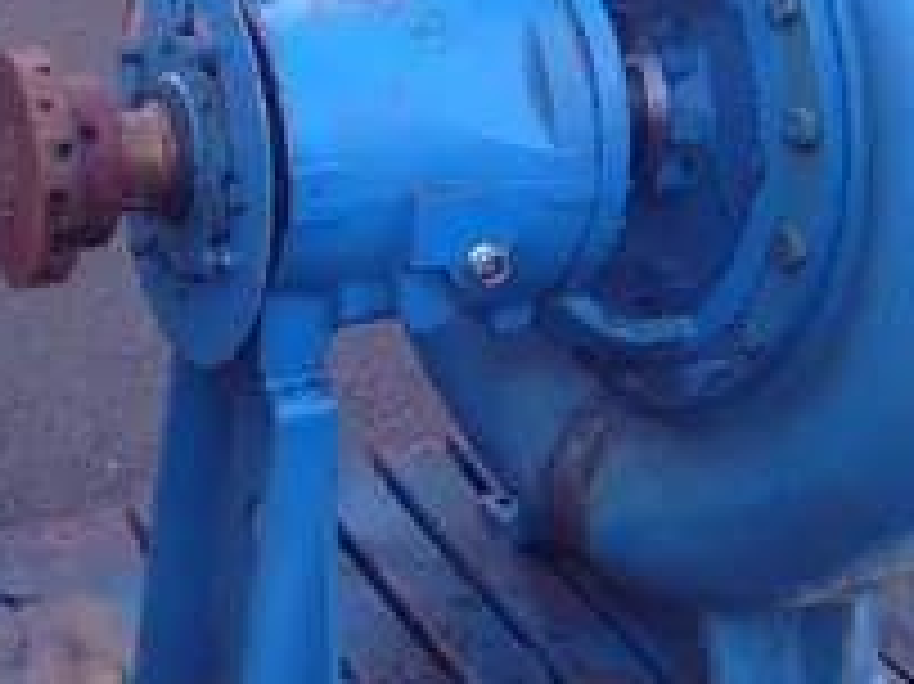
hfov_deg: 28.1
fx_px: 1821
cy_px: 36
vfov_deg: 20.7
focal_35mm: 69
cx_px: 581
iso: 64
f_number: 2.4
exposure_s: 1/30
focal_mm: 4.28
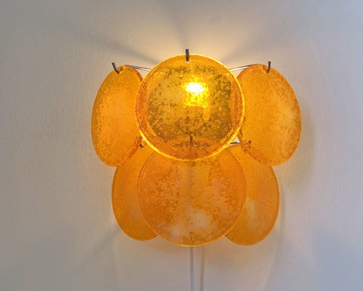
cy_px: 147
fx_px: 591
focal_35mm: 55
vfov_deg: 27.6
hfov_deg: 34.1
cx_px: 191
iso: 50
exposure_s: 1/100
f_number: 2.4
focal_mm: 6
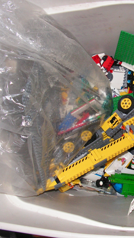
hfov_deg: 18.5
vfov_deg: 32.8
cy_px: 119
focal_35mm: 64
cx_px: 120
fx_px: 404
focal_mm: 7.4
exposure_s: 1/40
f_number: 3.2
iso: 200
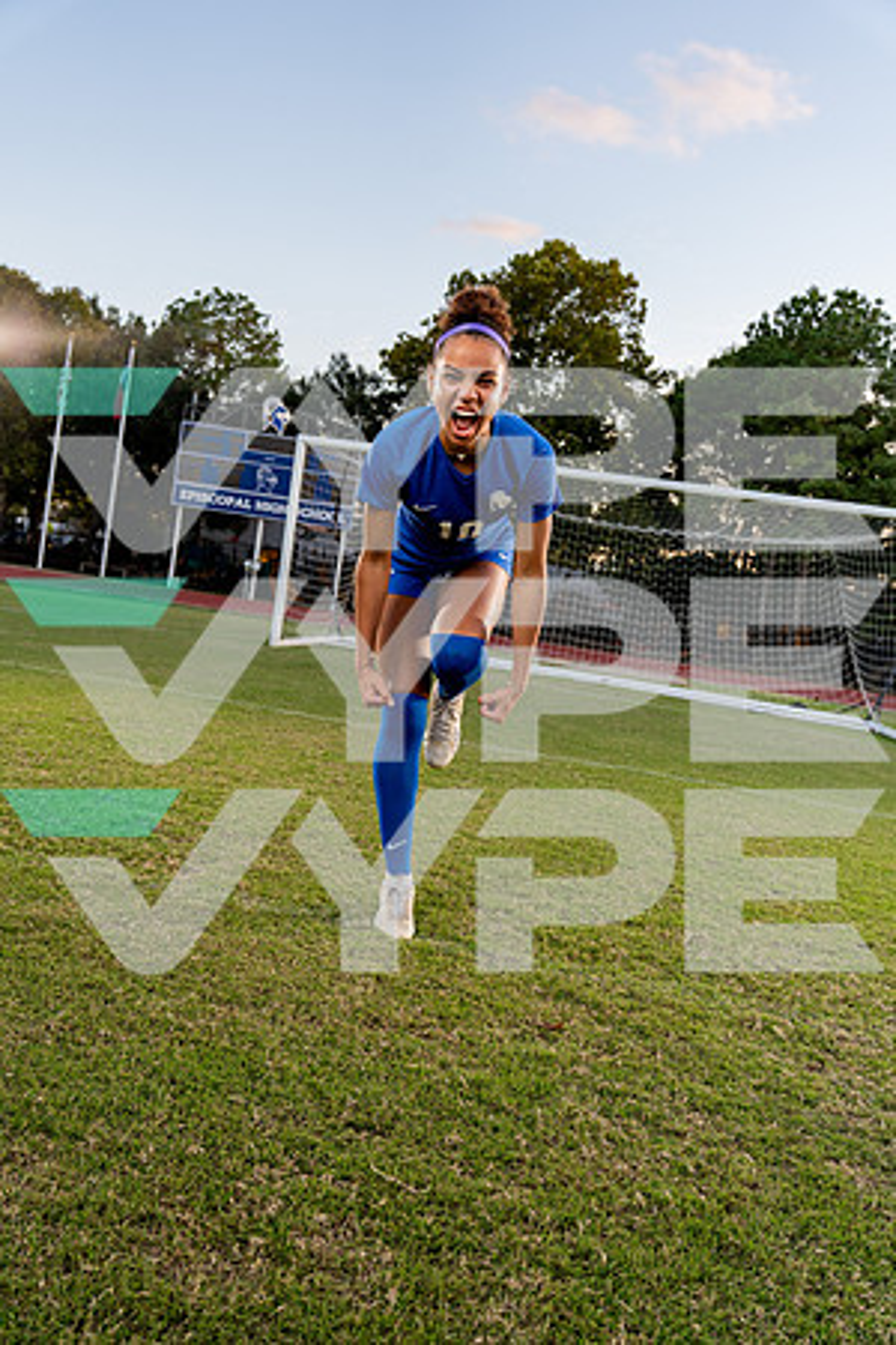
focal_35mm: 28
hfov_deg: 46.4
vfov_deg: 65.5
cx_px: 448
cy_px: 672
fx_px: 1045
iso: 800
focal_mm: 28
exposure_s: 1/250
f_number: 4
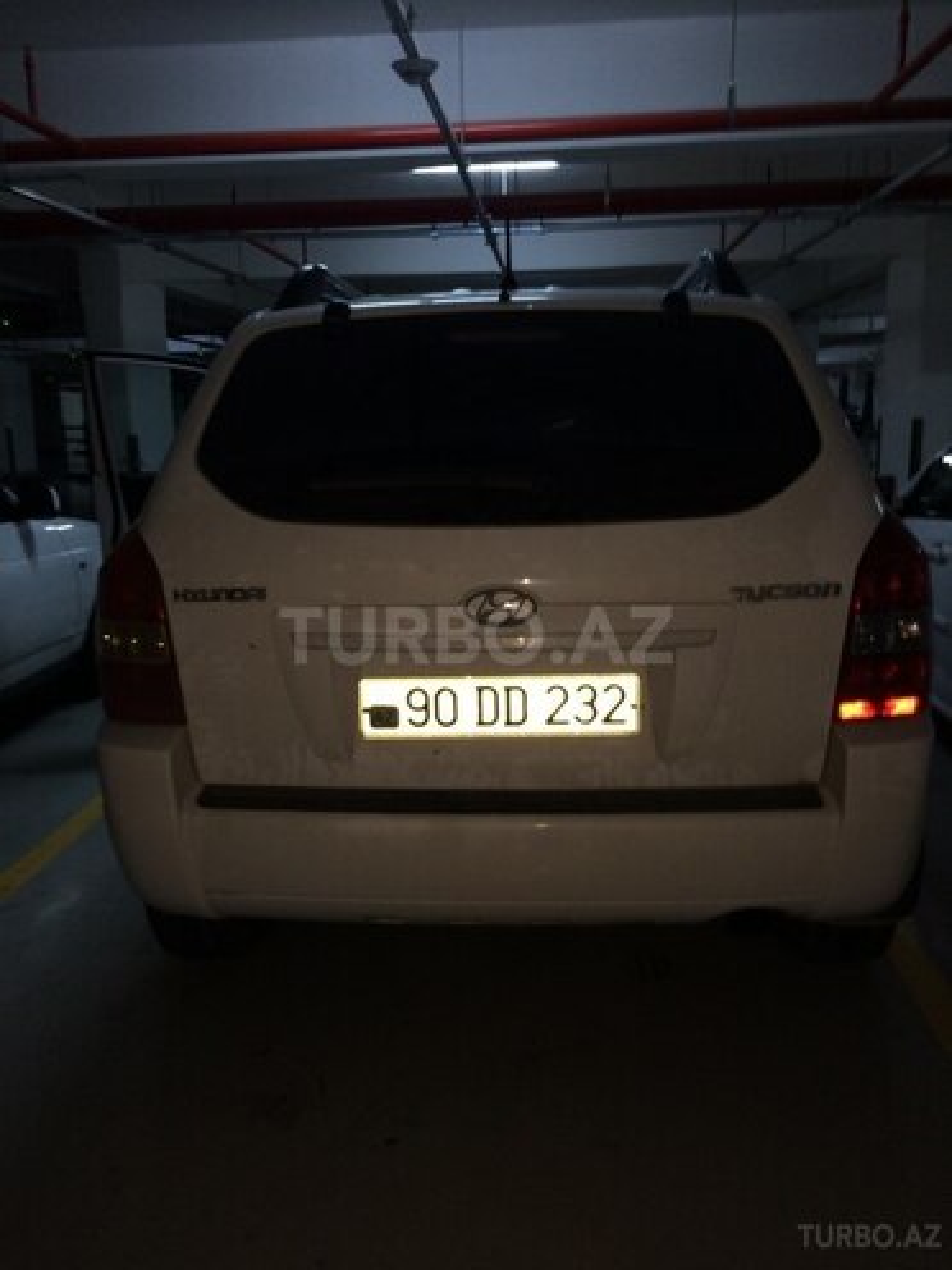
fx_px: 1063
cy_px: 635
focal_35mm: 29
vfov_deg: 61.7
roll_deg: +1.7
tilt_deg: -13.4
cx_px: 476
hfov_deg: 48.2
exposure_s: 1/20
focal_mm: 4.15
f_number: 2.2
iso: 64
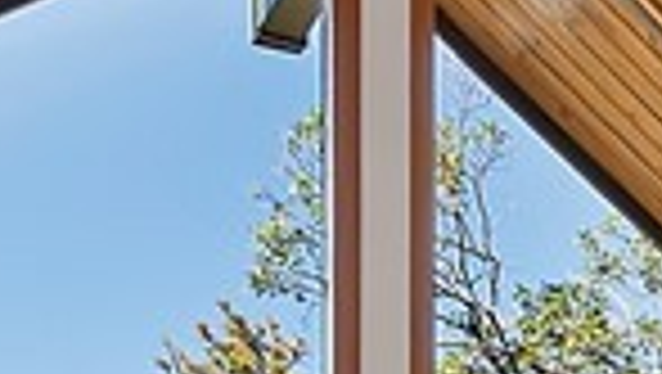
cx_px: 1365
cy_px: 933
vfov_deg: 9.3
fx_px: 2038
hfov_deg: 14.8
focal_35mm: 116
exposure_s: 1/30
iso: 400
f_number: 8
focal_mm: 10
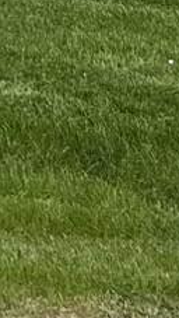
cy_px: -366
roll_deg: -0.3
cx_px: -965
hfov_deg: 3.8
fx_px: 2148
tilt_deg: +4.6
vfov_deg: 8.0
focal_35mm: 255
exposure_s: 1/2915
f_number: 1.5
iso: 50
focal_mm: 5.7
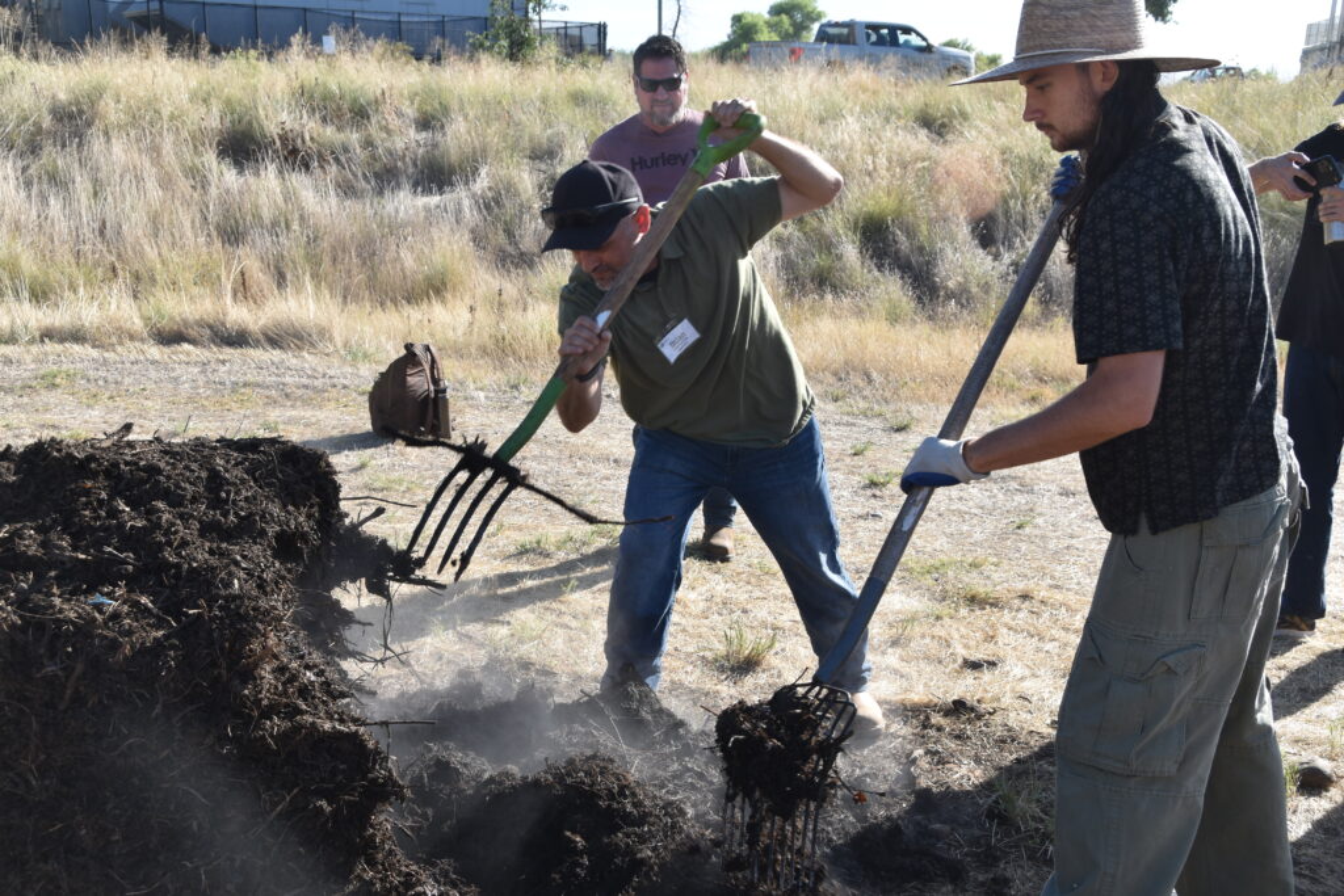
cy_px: 448
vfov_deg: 34.2
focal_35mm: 39
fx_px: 1456
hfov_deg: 49.5
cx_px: 672
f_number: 8
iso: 200
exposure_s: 1/250
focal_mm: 26
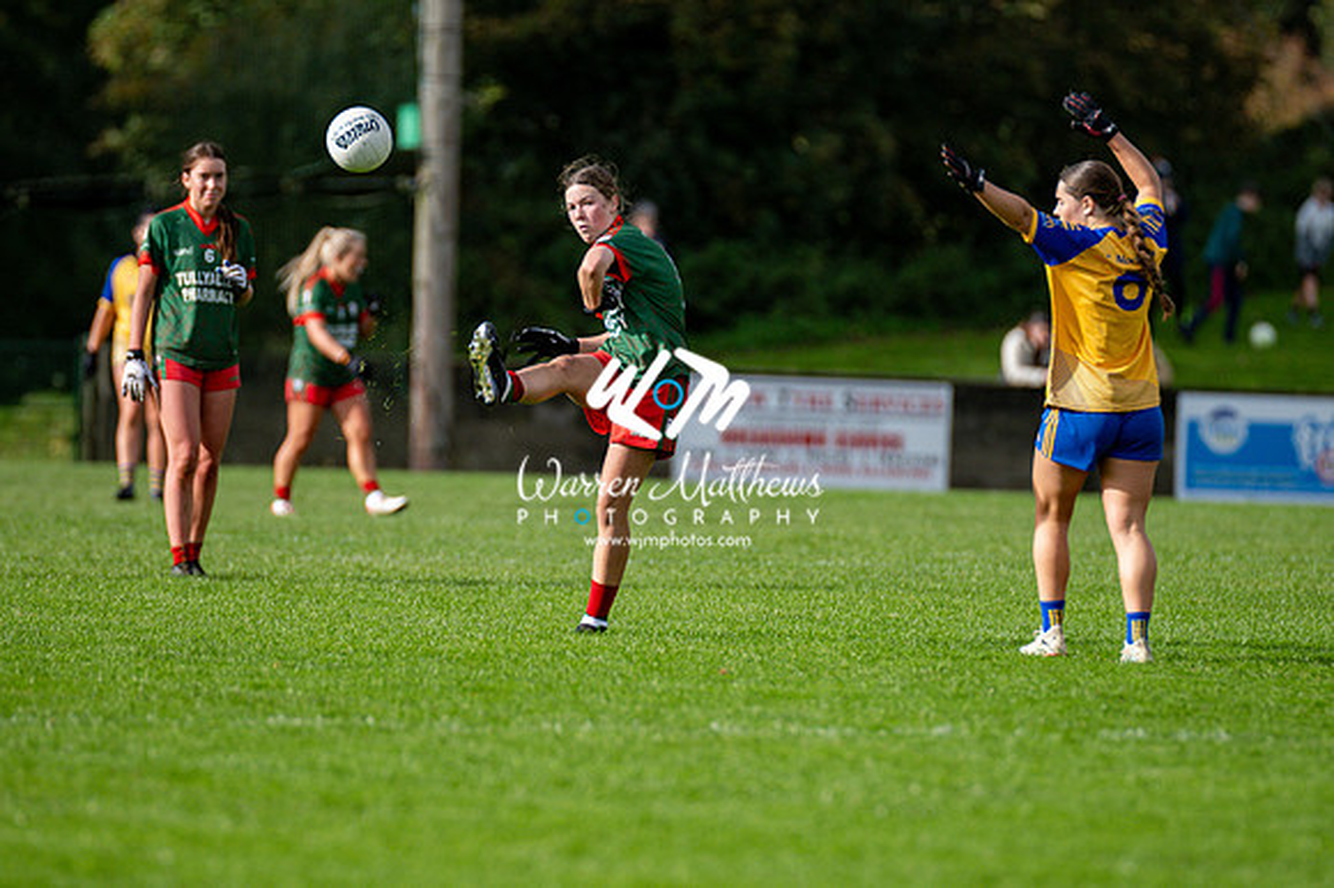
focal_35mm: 450
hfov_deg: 4.6
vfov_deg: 3.1
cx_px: 667
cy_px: 444
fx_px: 16665
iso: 320
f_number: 2.8
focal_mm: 300
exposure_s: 1/4000
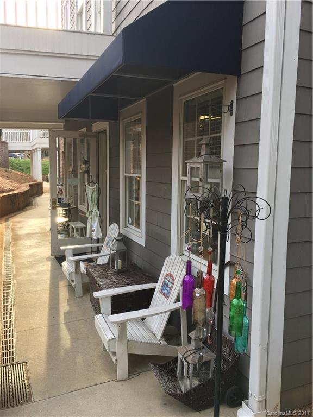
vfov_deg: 61.7
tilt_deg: -5.6
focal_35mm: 29
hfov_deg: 48.2
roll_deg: -1.1
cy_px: 208
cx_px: 156
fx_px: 350
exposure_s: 1/120
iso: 32
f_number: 2.2
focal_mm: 4.15
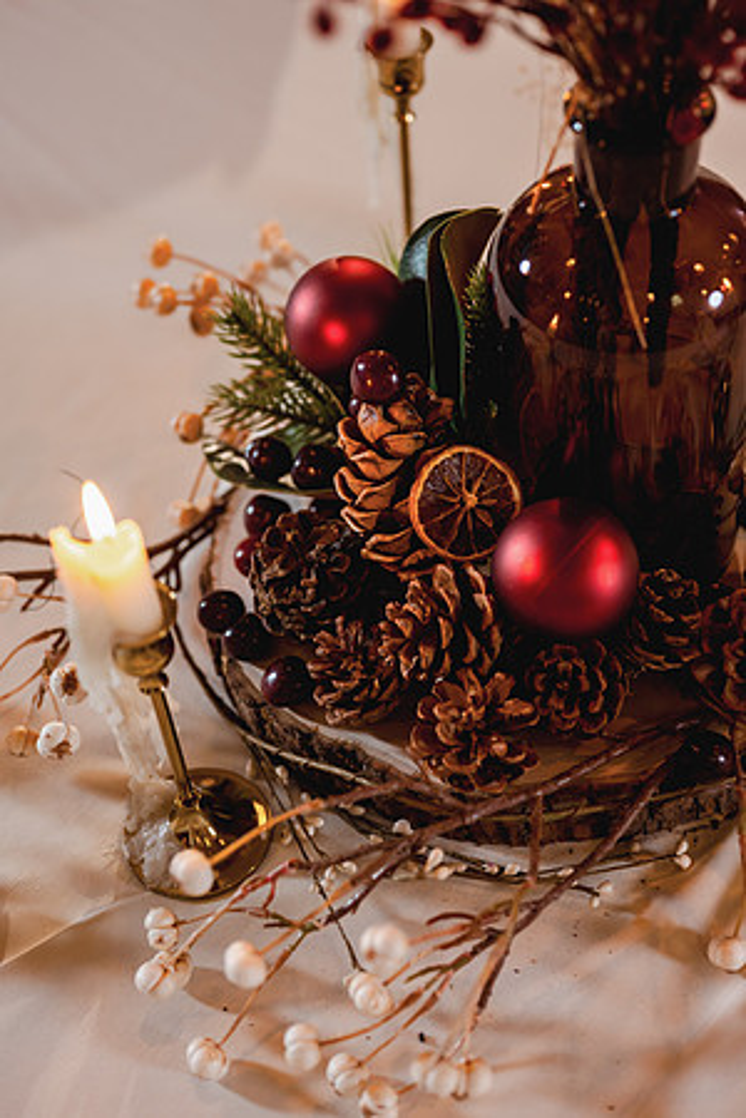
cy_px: 559
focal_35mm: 50
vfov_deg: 39.6
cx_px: 373
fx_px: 1554
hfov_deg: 27.0
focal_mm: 50
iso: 400
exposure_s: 1/60
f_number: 2.5
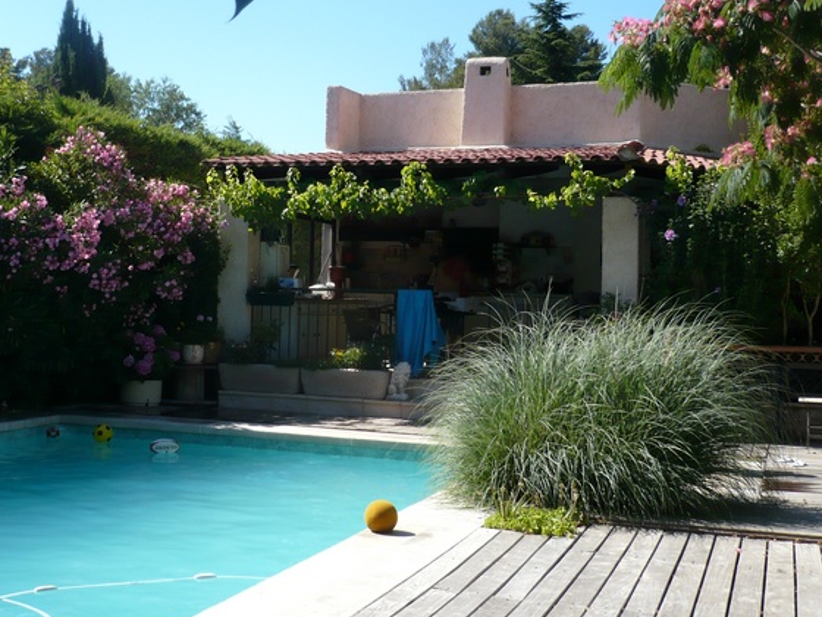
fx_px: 1187
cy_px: 220
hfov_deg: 38.1
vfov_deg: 29.0
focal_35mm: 50
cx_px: 345
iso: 100
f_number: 2.8
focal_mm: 5.8
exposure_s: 1/800
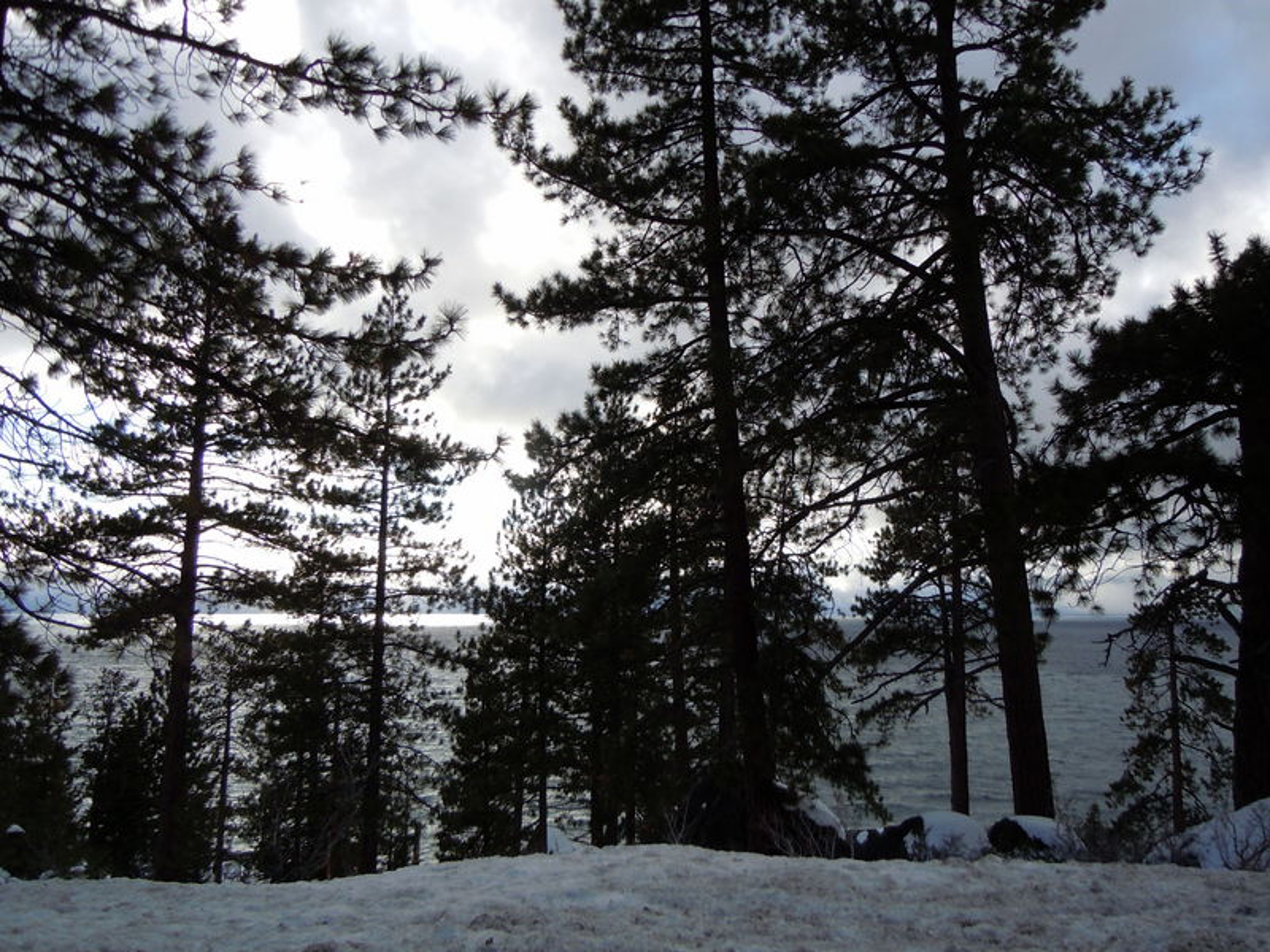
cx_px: 635
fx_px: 1101
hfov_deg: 60.0
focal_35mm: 30
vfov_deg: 46.8
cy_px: 476
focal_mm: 5.4
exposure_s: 1/800
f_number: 3.5
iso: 100
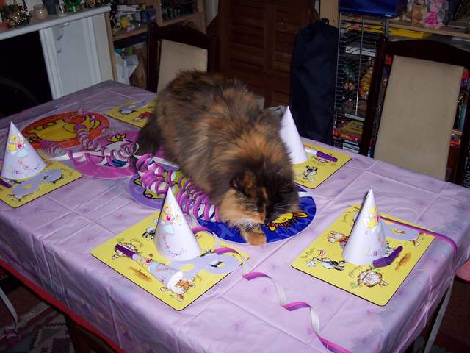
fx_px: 516
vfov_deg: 37.7
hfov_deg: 49.0
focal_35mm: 38
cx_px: 235
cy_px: 176
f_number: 2.8
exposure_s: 1/30
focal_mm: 8
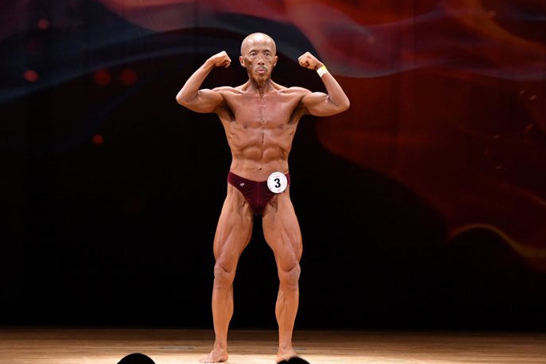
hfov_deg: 7.5
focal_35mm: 273
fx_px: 4140
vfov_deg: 5.0
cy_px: 200
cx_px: 244
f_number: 5.6
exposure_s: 1/400
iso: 4000
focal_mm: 160
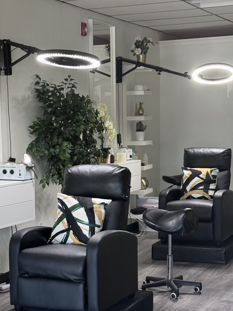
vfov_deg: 24.6
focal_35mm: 79
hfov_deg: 18.6
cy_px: 212
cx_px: 95
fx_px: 709
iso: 100
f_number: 1.78
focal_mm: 6.76
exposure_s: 1/93
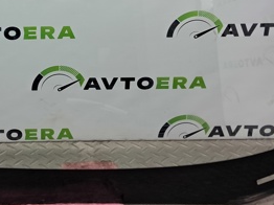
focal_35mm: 66
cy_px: -8
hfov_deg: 28.4
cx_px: 30
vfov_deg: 21.3
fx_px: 522
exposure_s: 1/50
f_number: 1.8
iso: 80
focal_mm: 4
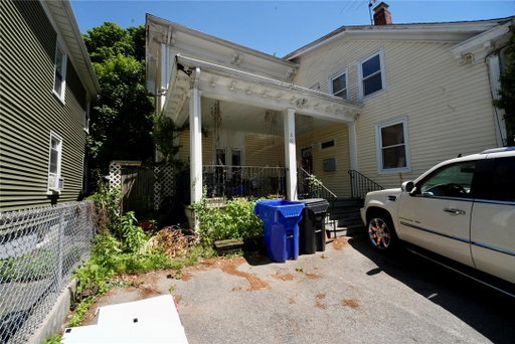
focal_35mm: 14
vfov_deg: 81.3
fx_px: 200
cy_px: 172
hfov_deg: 104.2
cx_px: 258
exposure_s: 1/250
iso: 500
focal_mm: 14
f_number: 16
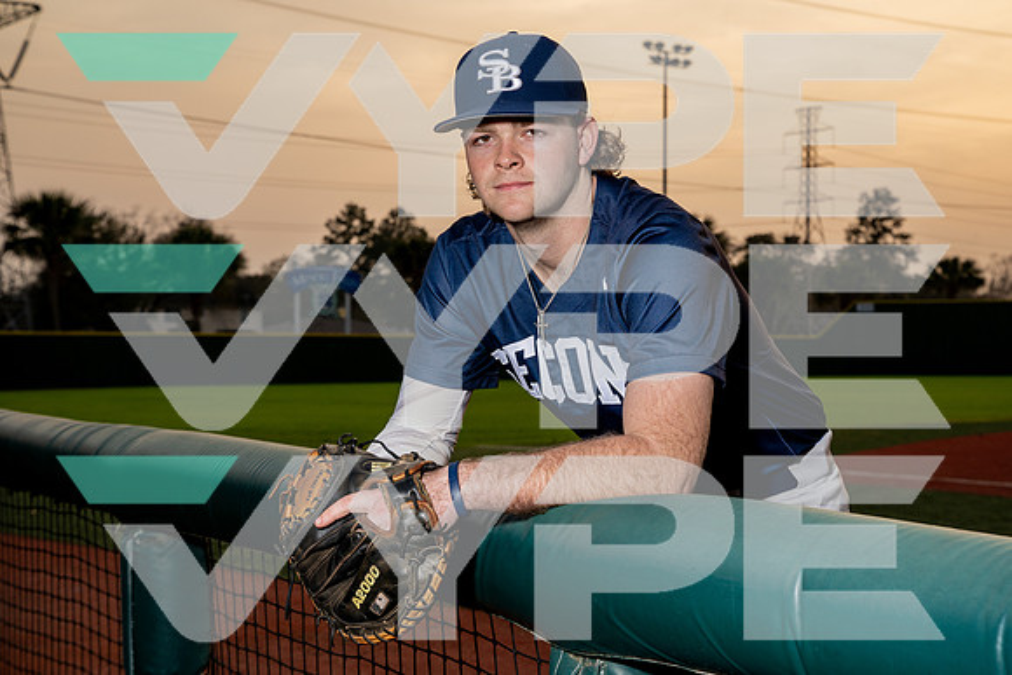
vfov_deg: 21.9
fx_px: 1743
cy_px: 338
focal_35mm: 62
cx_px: 506
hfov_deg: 32.4
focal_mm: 62
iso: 250
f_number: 8
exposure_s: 1/250
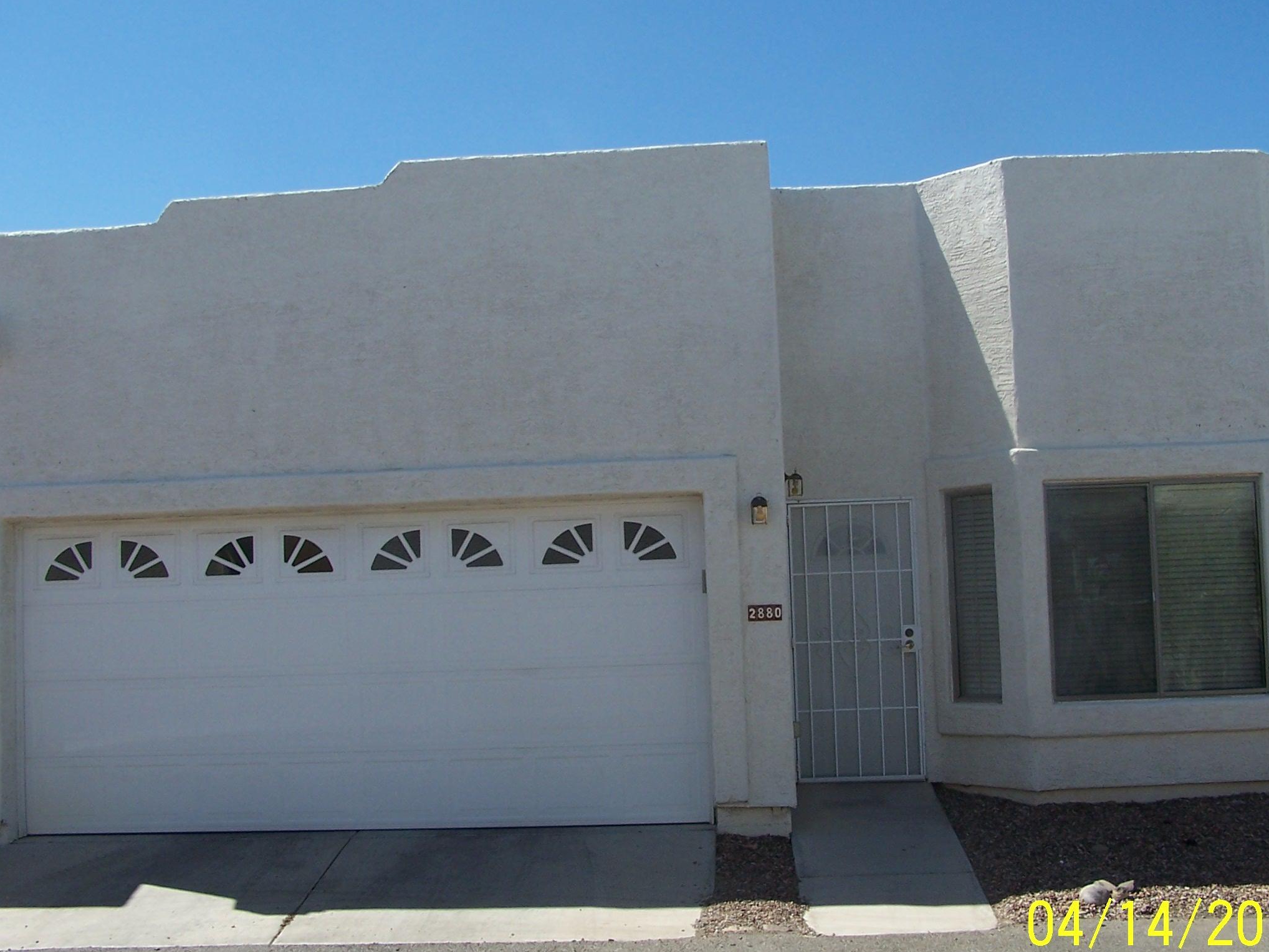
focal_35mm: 43
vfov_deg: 33.6
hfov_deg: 43.8
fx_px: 1576
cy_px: 519
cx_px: 687
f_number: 5.6
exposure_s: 1/350
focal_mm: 6.3
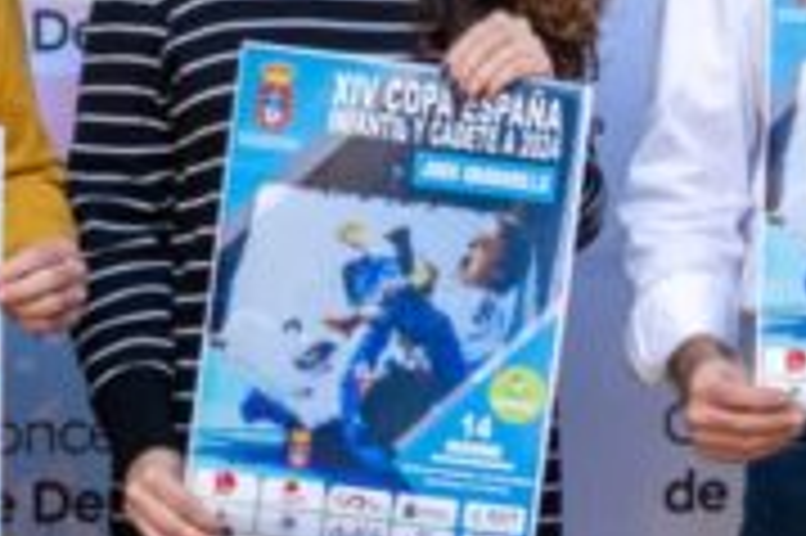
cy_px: 568
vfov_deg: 8.4
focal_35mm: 161
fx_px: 3605
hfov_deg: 12.7
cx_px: 95
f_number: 4
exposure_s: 1/160
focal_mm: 25
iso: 250
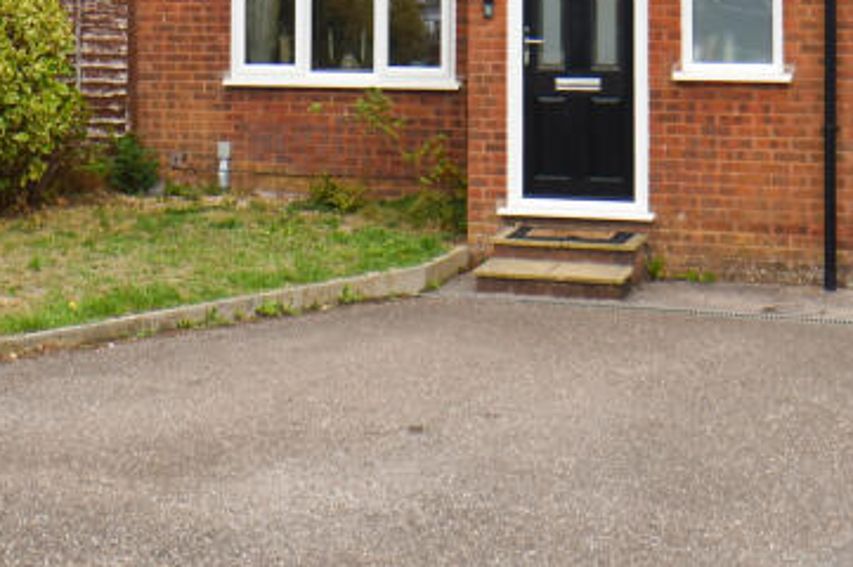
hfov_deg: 27.9
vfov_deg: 17.9
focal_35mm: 72
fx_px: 1714
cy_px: -98
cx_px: 402
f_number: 5
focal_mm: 17
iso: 160
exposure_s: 1/200
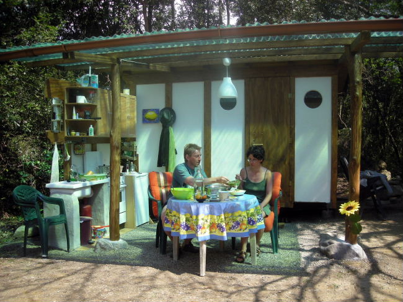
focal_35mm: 35
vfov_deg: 40.7
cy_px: 151
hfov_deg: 52.6
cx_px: 202
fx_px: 407
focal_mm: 5.7
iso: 50
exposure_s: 1/417
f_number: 2.8
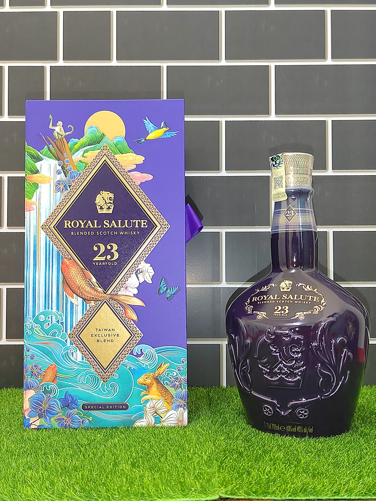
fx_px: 507
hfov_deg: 40.7
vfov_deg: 52.6
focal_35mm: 35
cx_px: 188
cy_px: 250
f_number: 1.9
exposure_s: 1/33.3
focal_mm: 5.52
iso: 2134
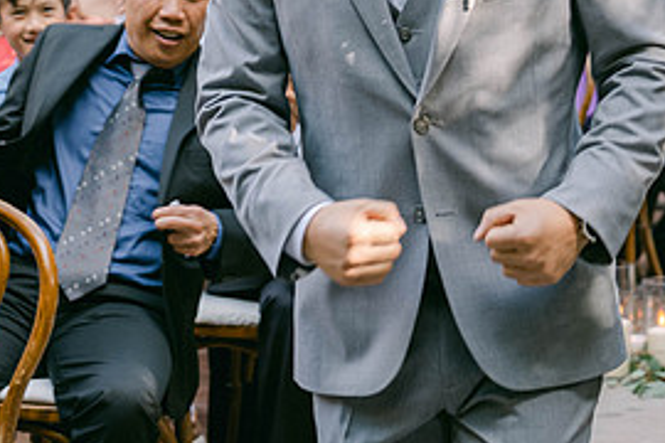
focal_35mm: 161
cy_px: 16
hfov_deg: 12.8
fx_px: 2974
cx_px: 365
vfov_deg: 8.5
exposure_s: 1/160
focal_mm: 50
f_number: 2.8
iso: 320
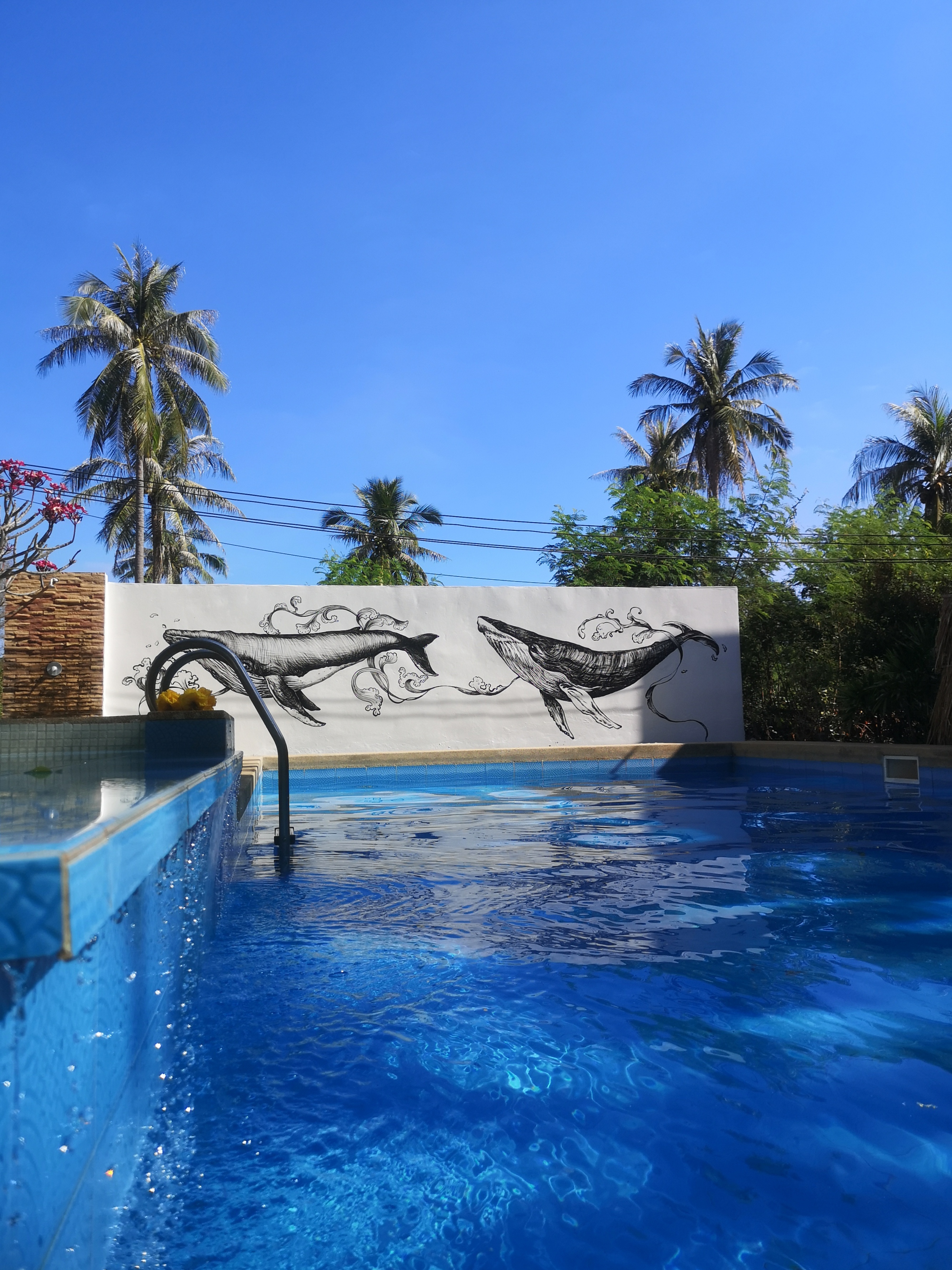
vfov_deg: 65.3
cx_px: 476
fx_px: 990
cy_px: 635
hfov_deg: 51.3
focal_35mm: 27
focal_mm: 5.58
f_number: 1.8
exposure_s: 1/2227
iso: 50
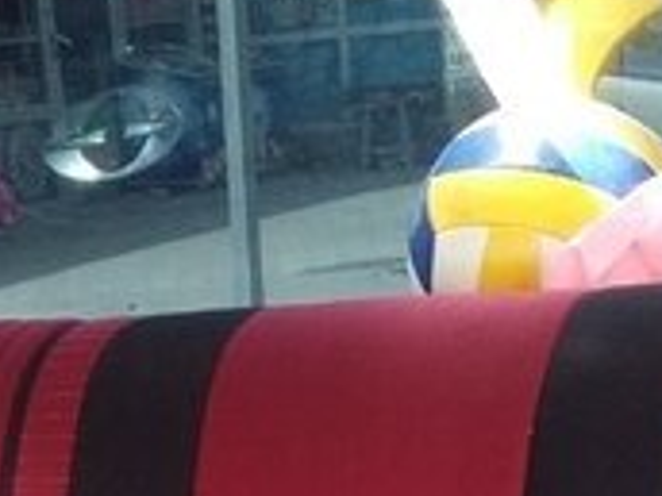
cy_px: 894
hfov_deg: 16.5
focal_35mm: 119
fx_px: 2276
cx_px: 189
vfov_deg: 11.5
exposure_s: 1/50
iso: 40
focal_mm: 3.3
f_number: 2.2
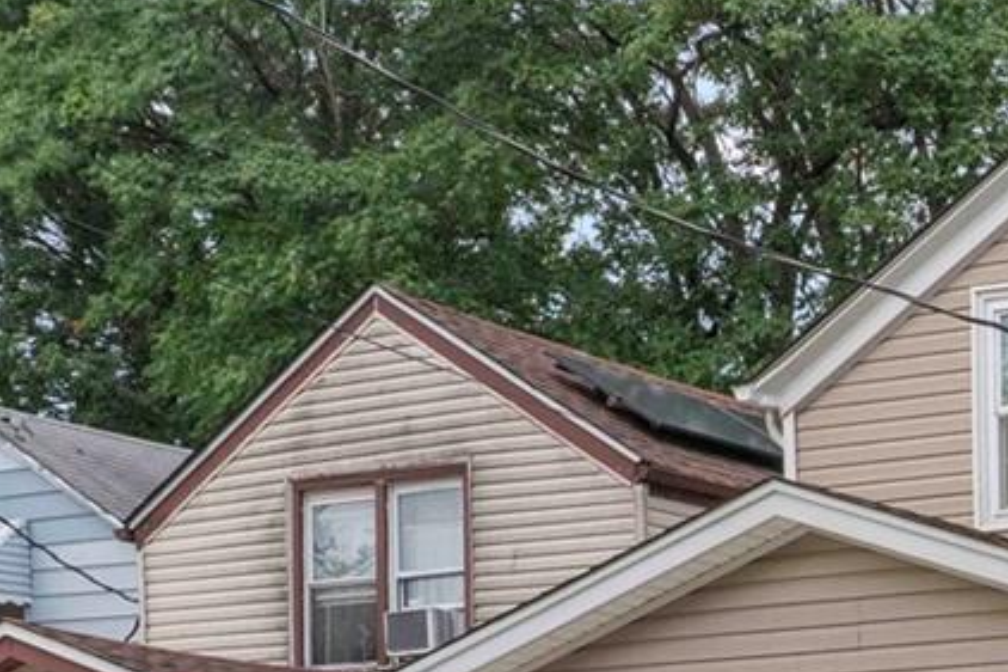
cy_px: 879
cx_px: 1679
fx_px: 2715
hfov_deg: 17.9
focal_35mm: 97
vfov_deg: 13.6
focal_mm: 20
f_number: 11
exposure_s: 1/60
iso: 200
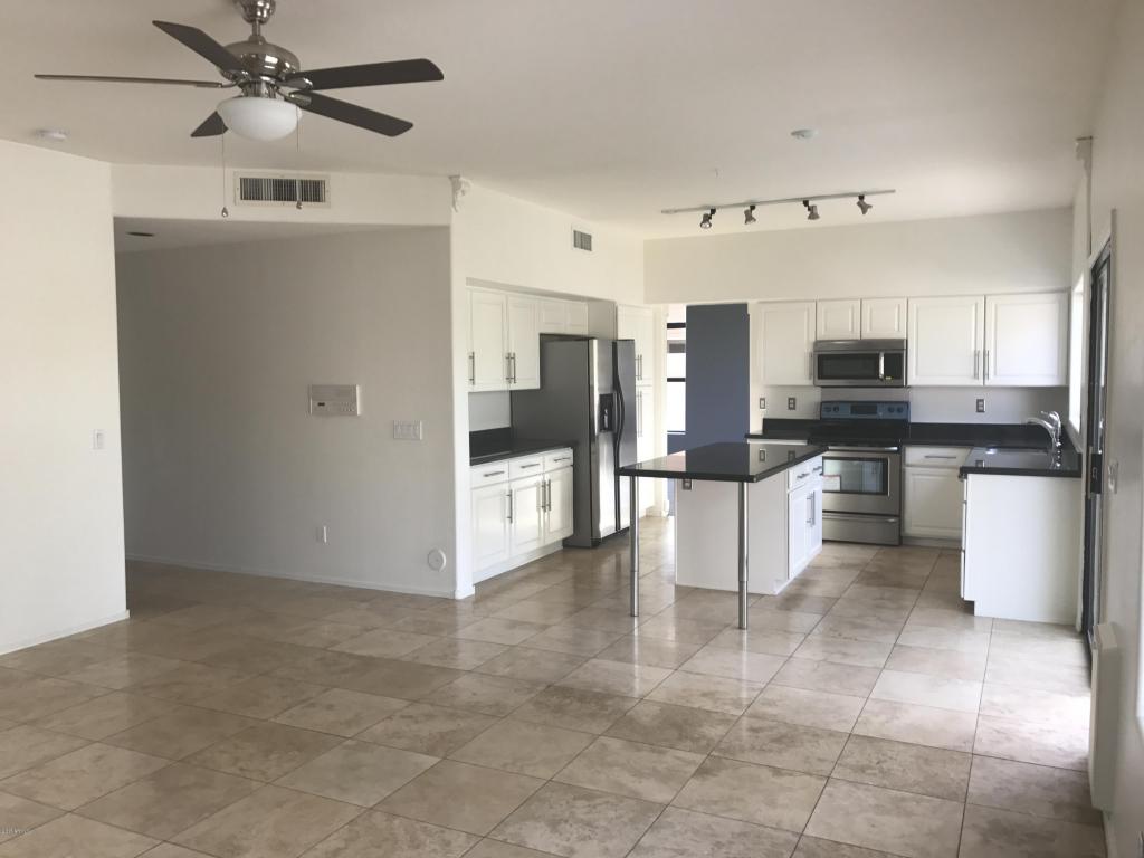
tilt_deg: -3.8
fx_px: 925
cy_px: 429
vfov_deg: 49.7
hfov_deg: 63.4
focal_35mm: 28
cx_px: 572
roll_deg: -0.1
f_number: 1.8
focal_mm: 3.99
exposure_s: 1/60
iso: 25
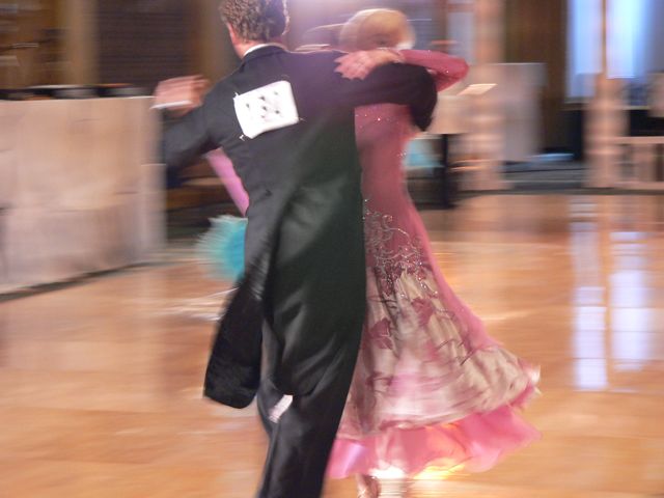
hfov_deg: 17.3
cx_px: 332
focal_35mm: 114
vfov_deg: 13.0
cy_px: 249
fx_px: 2187
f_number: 2.8
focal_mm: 19
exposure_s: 1/13
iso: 200
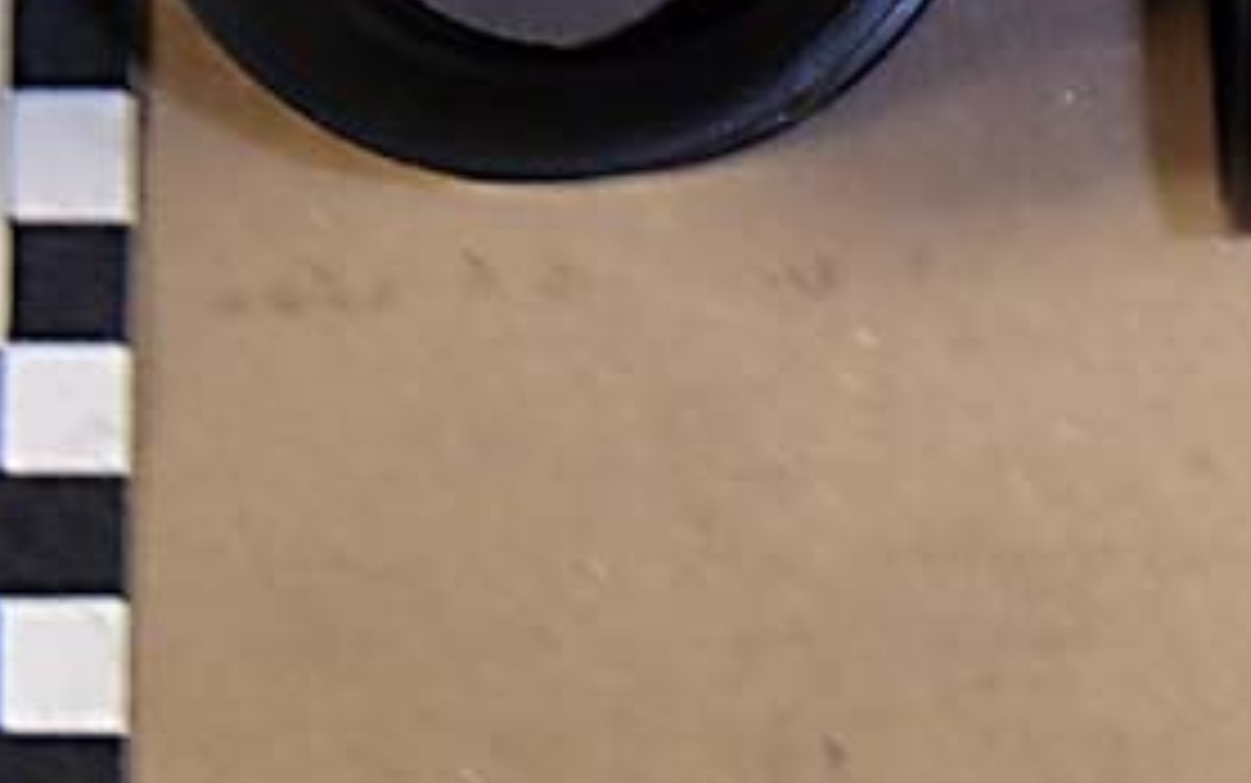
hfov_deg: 16.2
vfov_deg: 10.2
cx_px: 1174
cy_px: -130
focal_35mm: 127
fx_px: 4332
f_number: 5
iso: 200
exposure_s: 1/50
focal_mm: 9.39
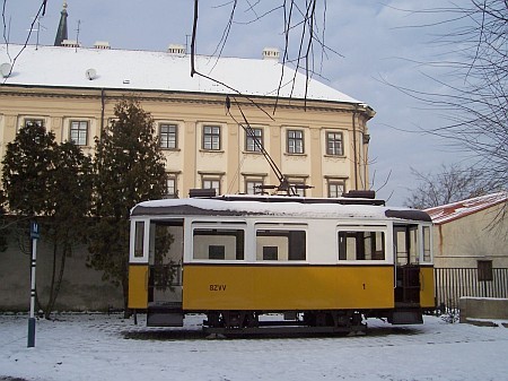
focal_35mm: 34
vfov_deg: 41.8
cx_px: 254
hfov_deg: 54.0
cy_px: 190
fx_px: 499
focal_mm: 5.6
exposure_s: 1/500
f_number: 5.6
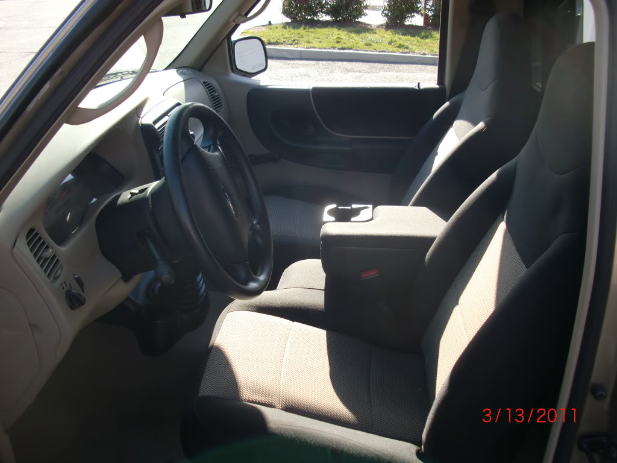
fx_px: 642
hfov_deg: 51.4
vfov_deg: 39.7
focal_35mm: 36
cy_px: 232
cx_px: 308
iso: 64
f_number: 2.8
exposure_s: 1/250
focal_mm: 6.3
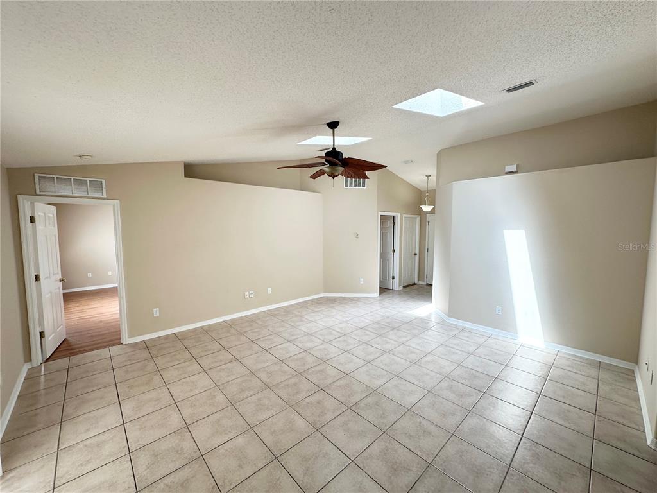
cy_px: 246
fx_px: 266
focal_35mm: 14
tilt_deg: -4.1
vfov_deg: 85.7
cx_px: 328
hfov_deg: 102.1
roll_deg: -0.3
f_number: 2.2
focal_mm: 2.22
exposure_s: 1/99
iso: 64
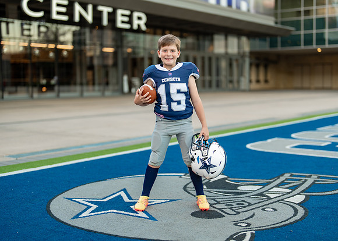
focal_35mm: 53
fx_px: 508
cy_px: 121
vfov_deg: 26.7
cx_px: 183
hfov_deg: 36.7
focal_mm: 50
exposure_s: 1/400
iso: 160
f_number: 1.2
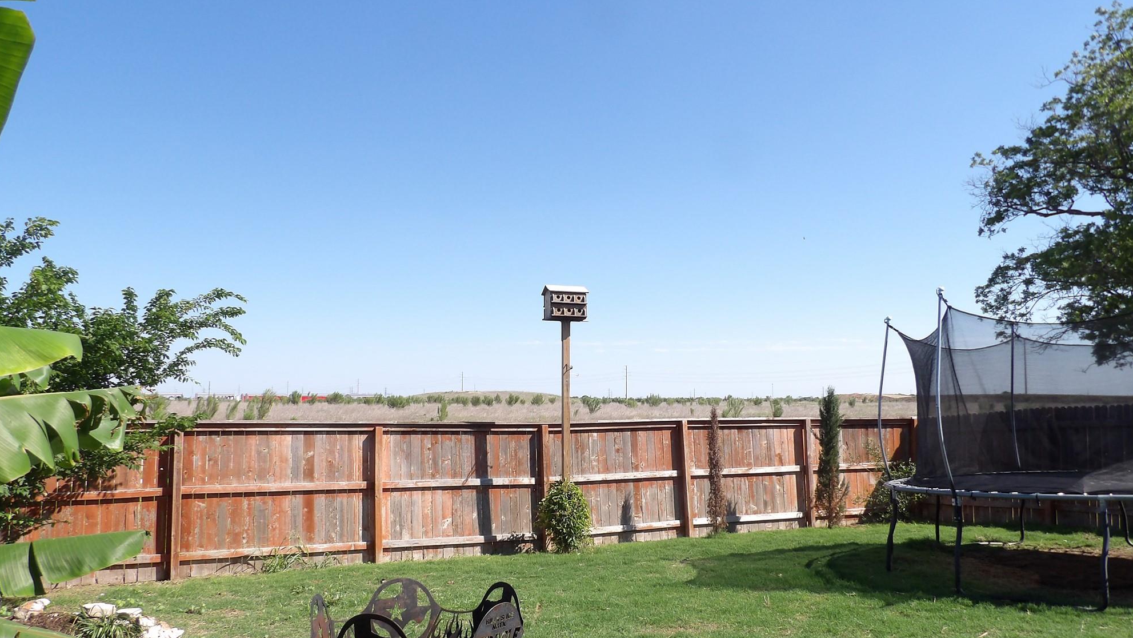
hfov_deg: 69.9
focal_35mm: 27
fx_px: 811
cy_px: 356
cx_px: 564
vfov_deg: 42.8
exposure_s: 1/951
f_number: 3.2
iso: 100
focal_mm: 4.3
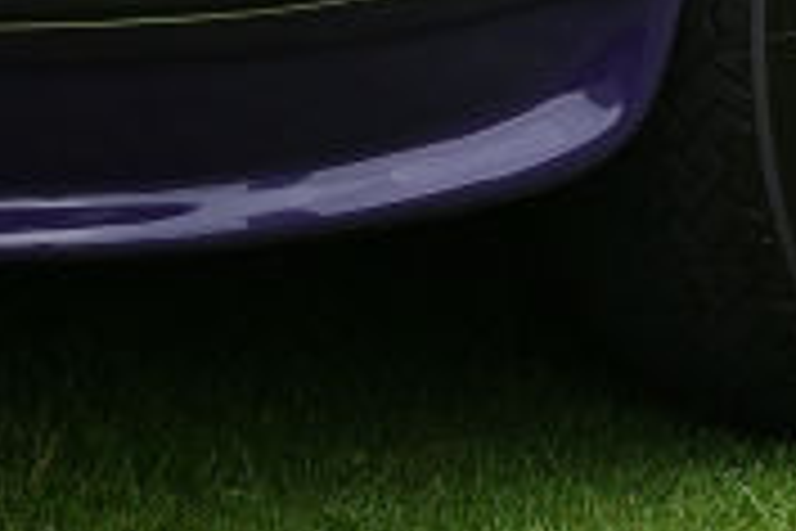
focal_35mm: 226
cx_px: 427
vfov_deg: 5.8
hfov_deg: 9.1
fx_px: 4997
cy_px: -781
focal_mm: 39
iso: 100
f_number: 5
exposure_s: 1/500
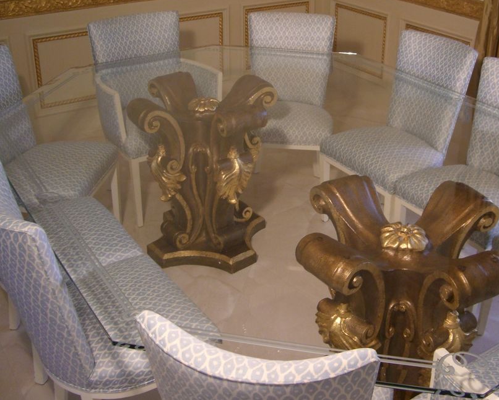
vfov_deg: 32.7
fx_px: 679
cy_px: 169
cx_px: 309
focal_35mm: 46
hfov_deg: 40.1
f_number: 2.8
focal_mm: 7.9
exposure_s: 1/60
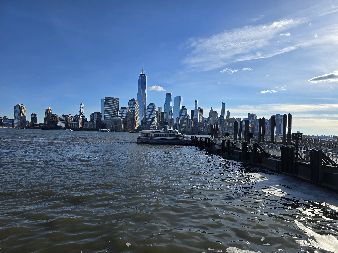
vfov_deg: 58.9
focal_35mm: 23
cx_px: 169
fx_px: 225
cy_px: 126
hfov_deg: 73.9
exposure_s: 1/1076
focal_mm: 6.3
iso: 12
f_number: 1.7
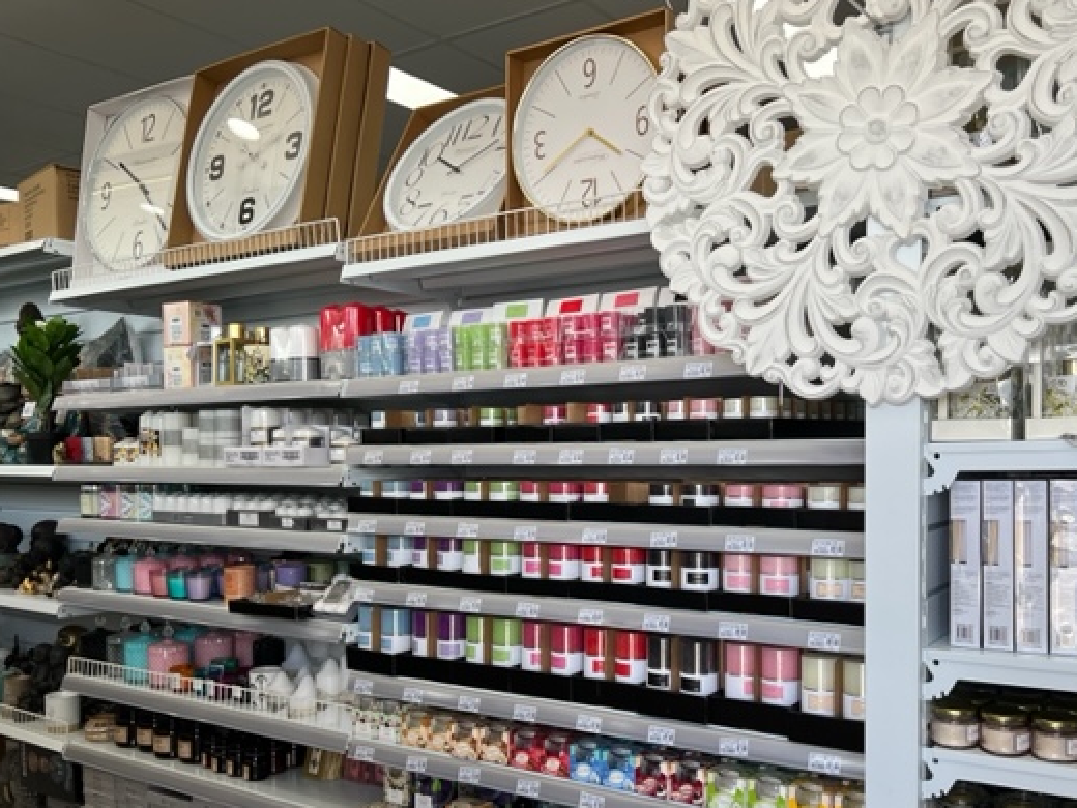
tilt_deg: -2.3
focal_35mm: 32
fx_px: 996
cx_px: 607
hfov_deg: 56.6
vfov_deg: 44.0
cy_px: 481
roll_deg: +0.9
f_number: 1.5
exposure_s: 1/526
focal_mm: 5.7
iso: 50
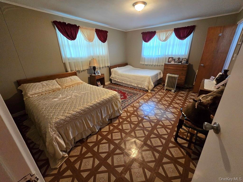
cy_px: 91
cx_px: 122
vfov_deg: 89.9
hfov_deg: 106.2
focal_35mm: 13
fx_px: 91
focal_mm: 2.2
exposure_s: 1/60
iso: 640
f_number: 2.2
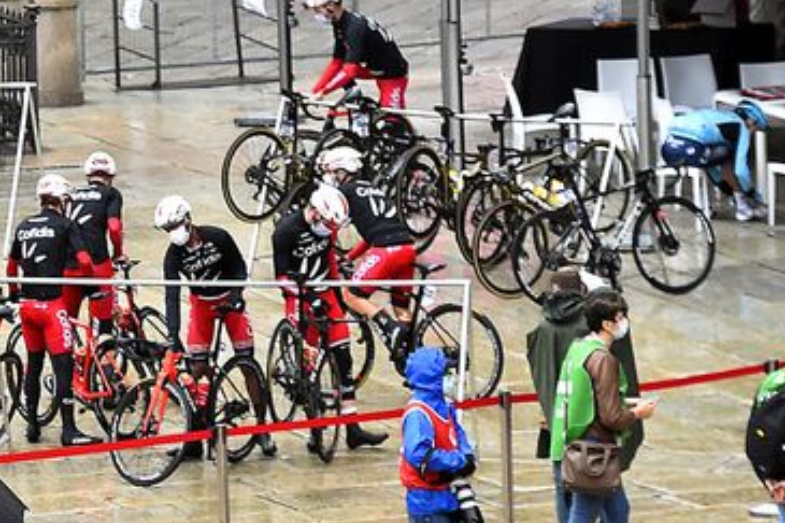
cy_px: -74
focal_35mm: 395
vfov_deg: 3.5
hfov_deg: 5.2
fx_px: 8609
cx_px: -206
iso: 3600
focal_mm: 120
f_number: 5.6
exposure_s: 1/1600
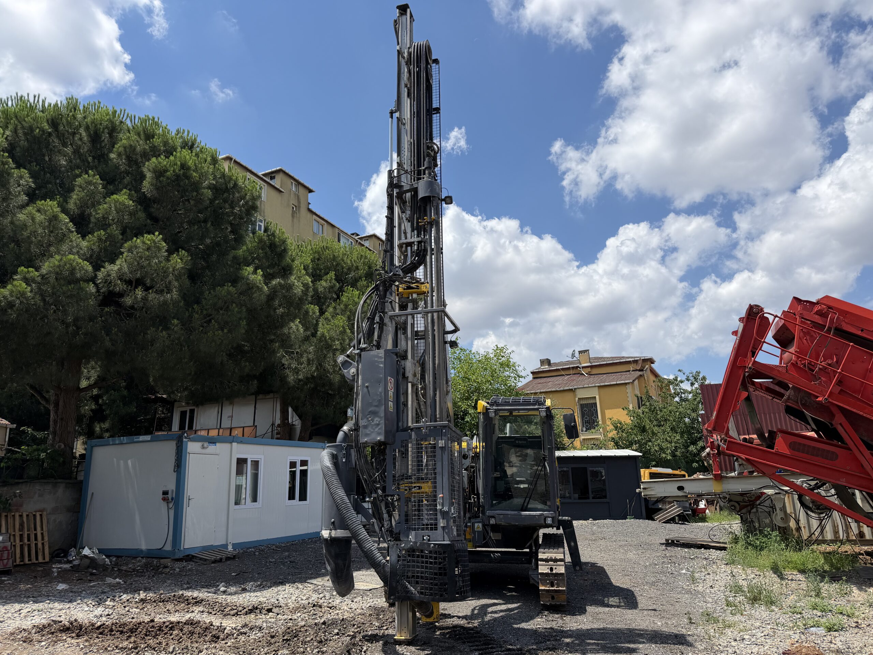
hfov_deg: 71.6
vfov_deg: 56.8
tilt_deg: +15.4
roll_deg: +1.6
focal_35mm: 24
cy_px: 328
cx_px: 436
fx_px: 605
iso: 80
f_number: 1.78
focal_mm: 6.76
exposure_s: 1/6173
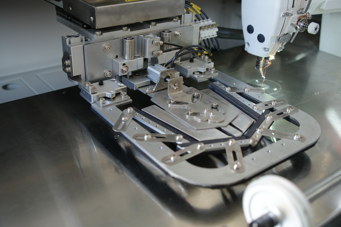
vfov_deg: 33.4
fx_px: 379
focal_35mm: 40
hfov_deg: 48.5
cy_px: 114
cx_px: 170
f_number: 4
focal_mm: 40
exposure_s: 1/50
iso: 640
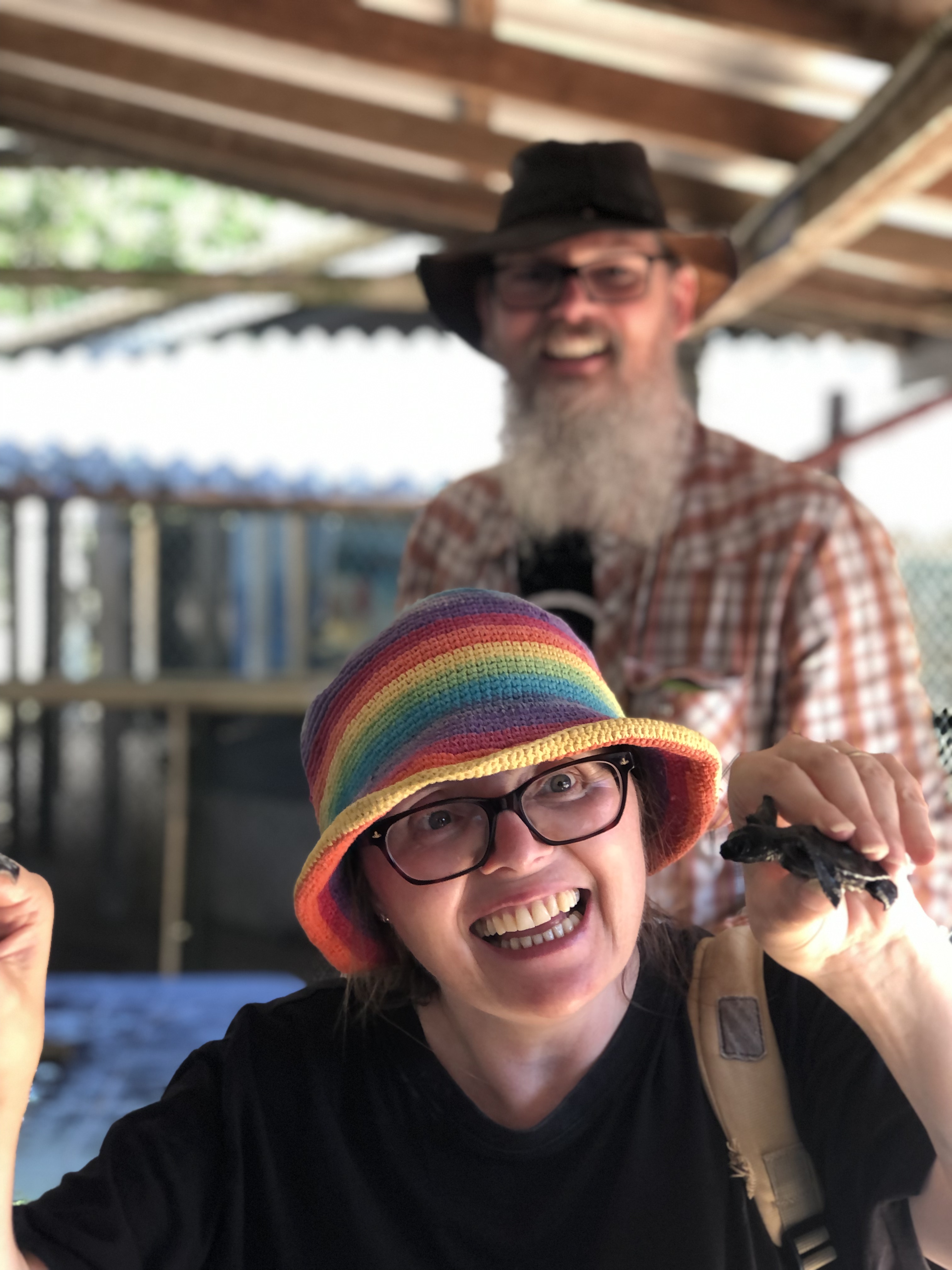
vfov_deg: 33.8
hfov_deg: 25.7
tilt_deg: -4.5
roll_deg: -0.3
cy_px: 635
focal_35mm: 57
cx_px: 476
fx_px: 2090
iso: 32
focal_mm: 6.6
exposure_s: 1/30
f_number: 2.8
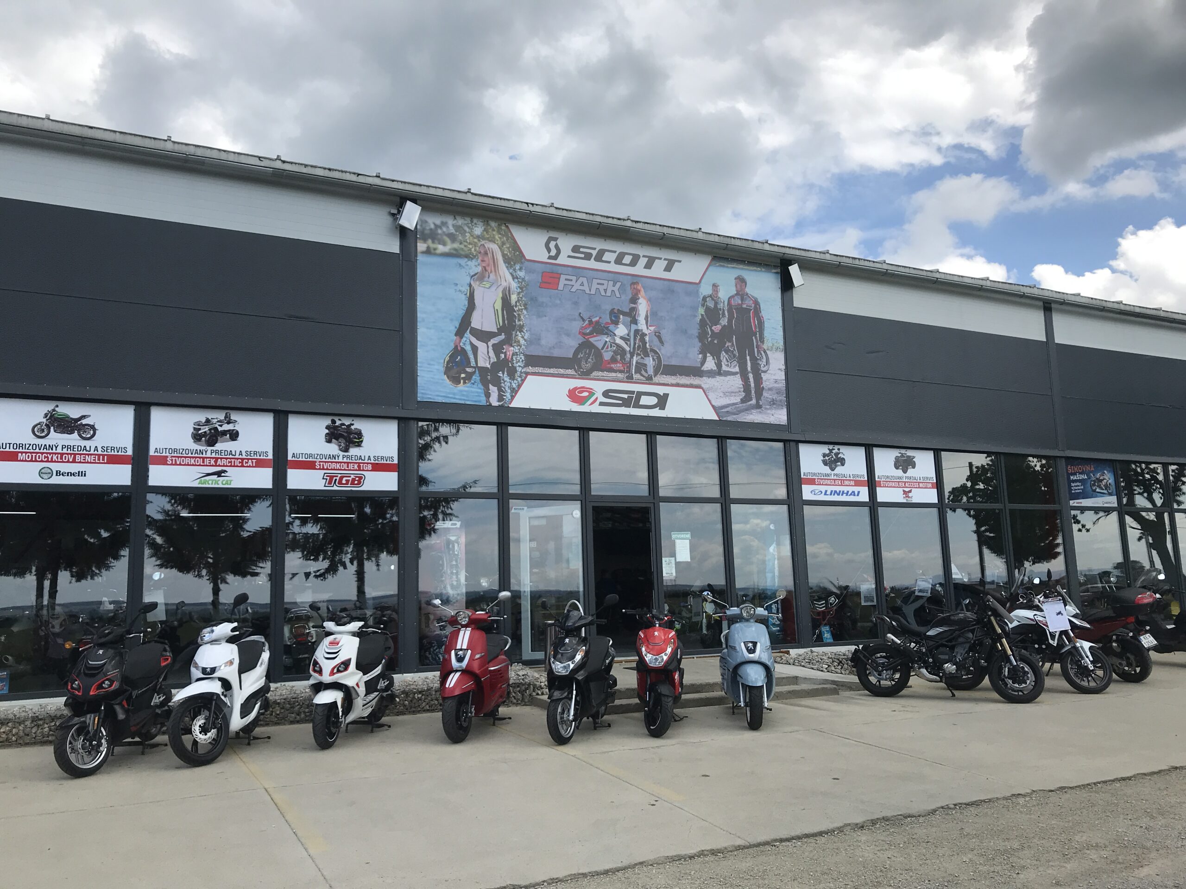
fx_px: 959
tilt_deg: +10.0
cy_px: 444
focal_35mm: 28
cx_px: 593
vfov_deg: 49.7
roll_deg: +1.9
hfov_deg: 63.4
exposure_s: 1/2037
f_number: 1.8
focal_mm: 3.99
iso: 20
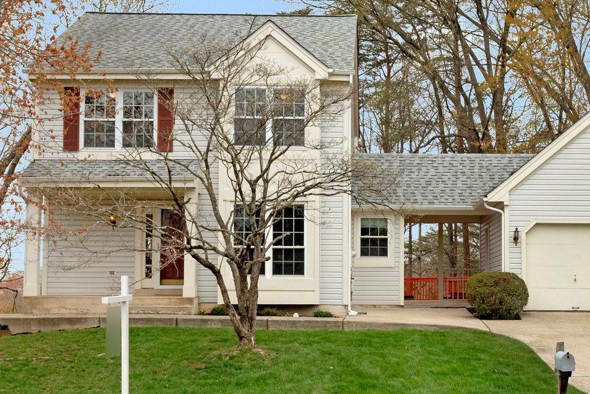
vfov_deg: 21.3
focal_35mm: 64
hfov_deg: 31.1
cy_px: 212
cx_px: 400
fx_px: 1049
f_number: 7.1
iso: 1250
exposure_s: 1/1000
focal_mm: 31
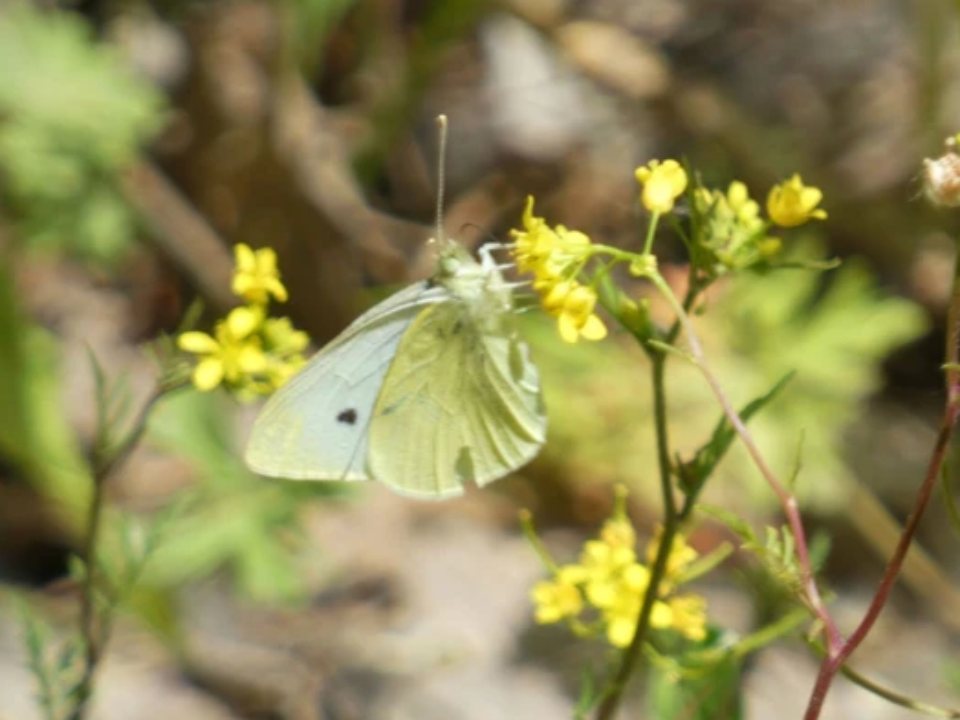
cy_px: 379
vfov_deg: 1.0
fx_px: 40018
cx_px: 520
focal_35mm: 1443
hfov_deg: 1.4
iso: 80
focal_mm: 211.8
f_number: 5.8
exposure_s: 1/125
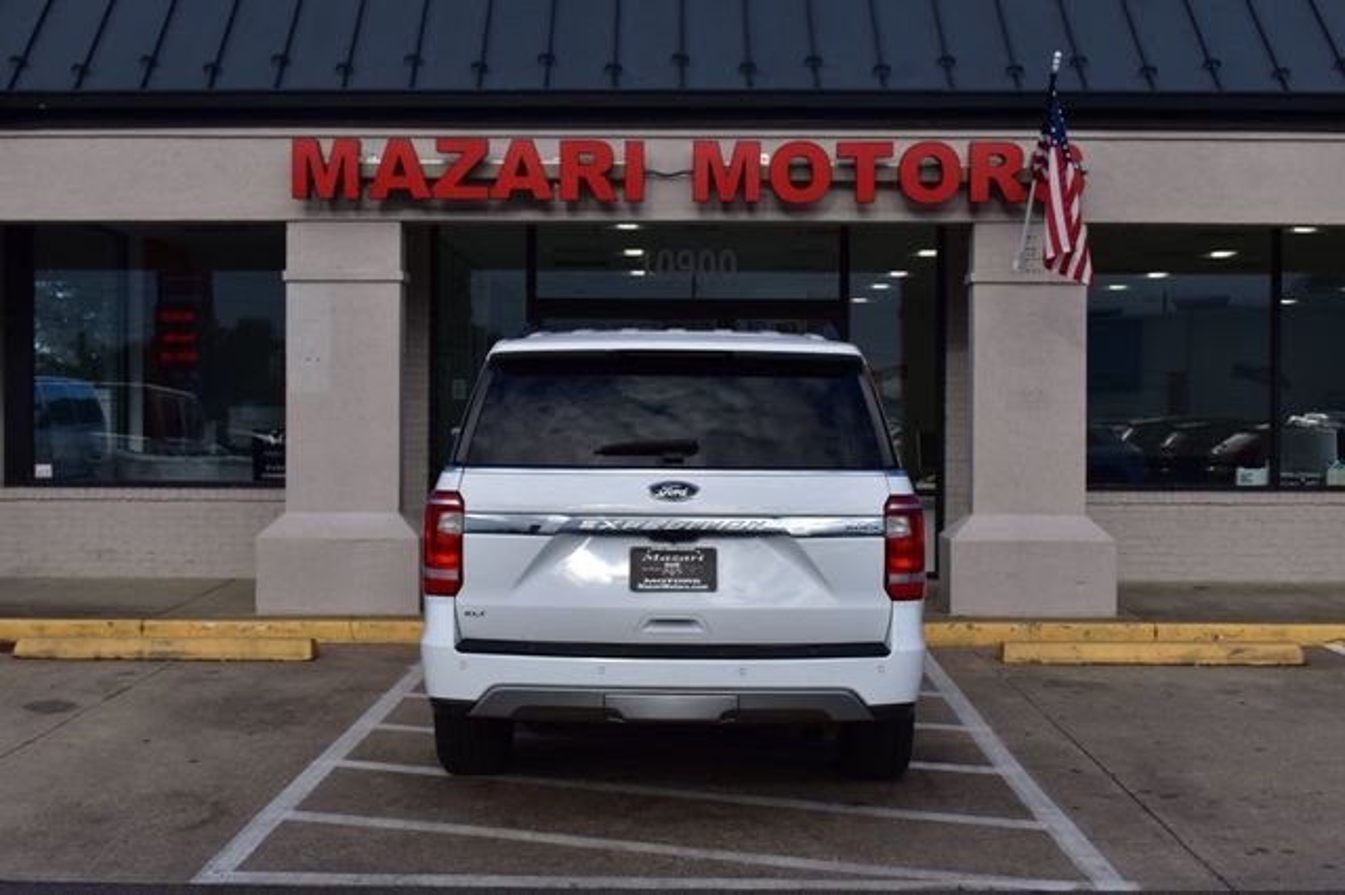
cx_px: 672
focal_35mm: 46
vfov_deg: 28.9
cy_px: 448
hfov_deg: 42.3
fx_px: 1736
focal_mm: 31
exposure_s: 1/500
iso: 360
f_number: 11
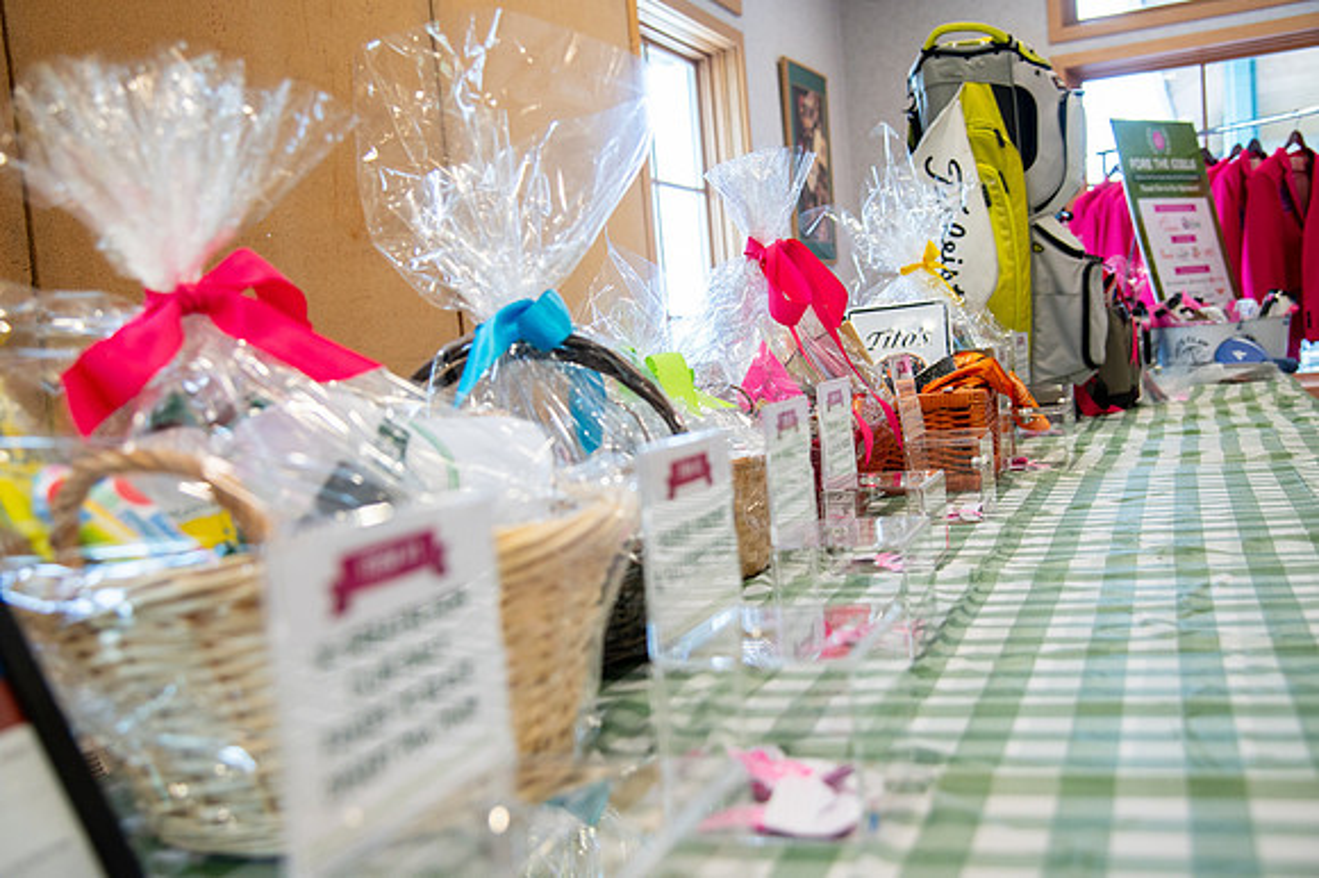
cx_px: 644
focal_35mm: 41
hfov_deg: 47.1
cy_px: 438
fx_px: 1512
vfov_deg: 32.4
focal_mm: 38
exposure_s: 1/160
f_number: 4
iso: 1000
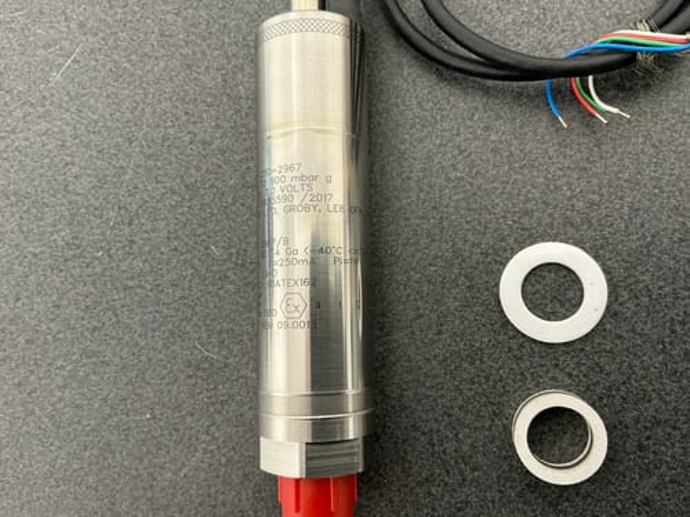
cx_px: 345
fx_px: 558
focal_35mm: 28
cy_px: 258
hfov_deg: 63.4
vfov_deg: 49.7
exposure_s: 1/50
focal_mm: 3
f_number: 1.8
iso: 200
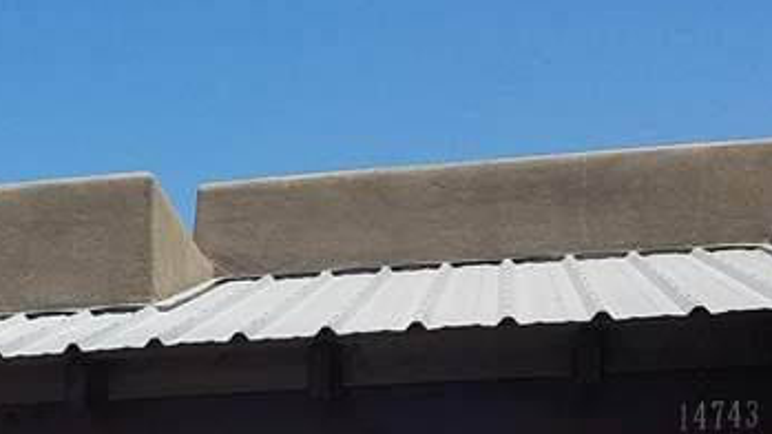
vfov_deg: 11.0
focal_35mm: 104
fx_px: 2128
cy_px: 737
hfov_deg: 18.5
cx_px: -334
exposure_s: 1/3496
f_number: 1.7
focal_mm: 4.2
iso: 50
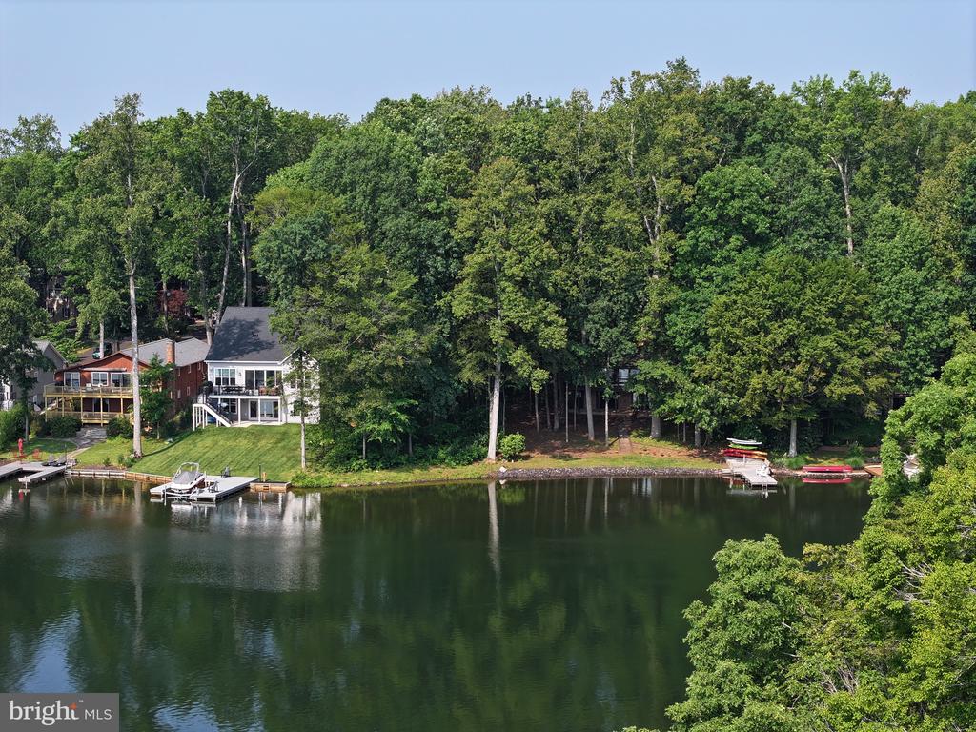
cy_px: 366
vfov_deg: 21.0
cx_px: 488
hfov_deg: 27.8
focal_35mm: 70
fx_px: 1974
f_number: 2.8
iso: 140
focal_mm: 19.35
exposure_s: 1/1000
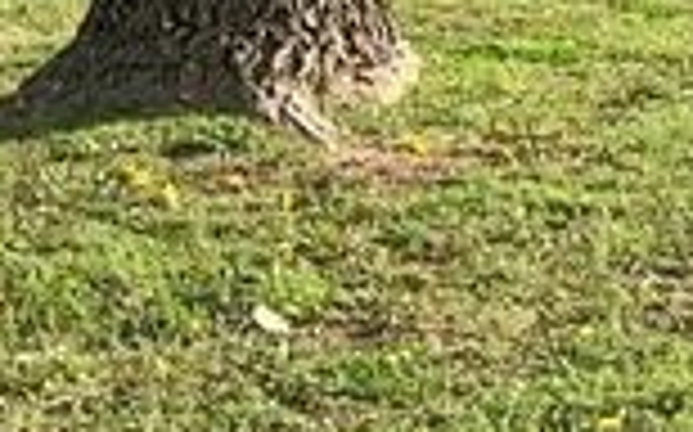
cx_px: 1940
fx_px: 3454
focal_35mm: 183
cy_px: -306
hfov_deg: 9.5
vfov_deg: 7.0
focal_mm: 4.25
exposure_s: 1/1205
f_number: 1.8
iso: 25
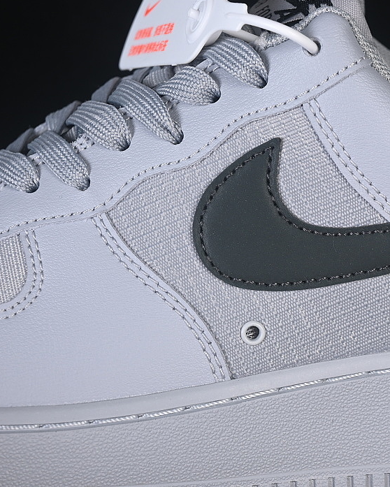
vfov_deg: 17.6
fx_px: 1572
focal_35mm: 109
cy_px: 247
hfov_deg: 14.1
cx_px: 317
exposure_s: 1/80
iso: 160
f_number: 7.1
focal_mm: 50
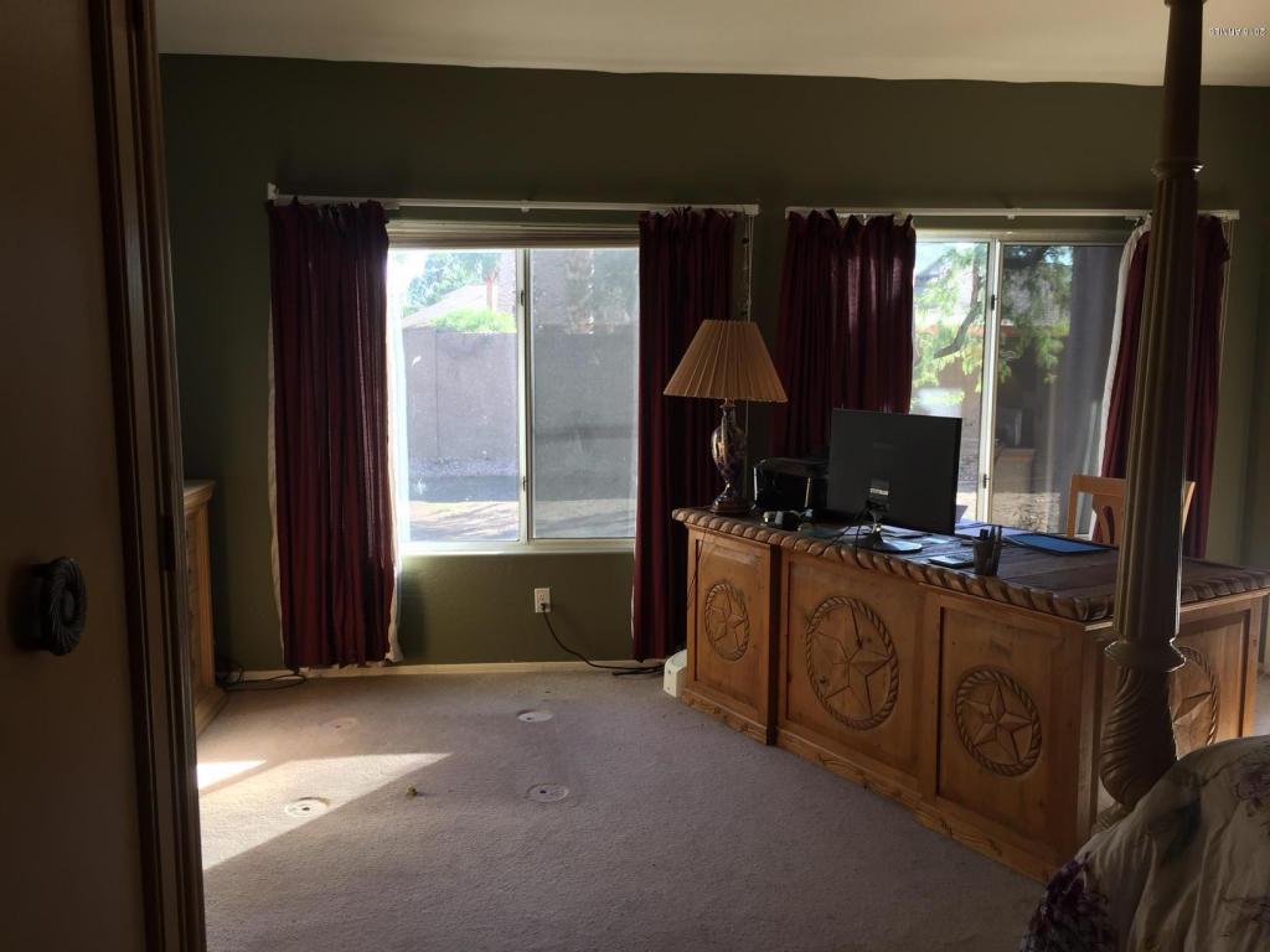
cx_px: 635
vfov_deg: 48.2
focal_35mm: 29
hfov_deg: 61.7
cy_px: 476
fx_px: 1064
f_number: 2.2
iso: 32
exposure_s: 1/60
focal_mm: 4.15
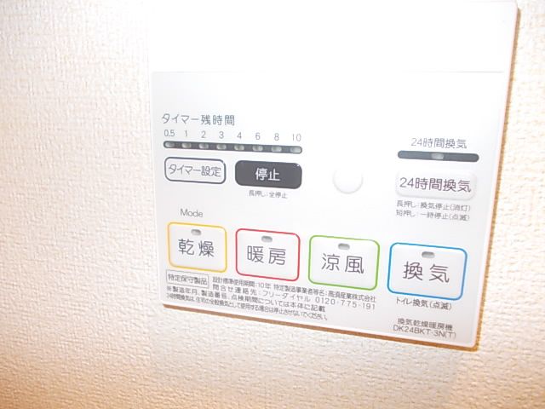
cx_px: 272
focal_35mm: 28
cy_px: 204
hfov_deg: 63.4
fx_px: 441
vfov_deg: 49.7
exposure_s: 1/25
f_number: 2.7
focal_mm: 4
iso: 200
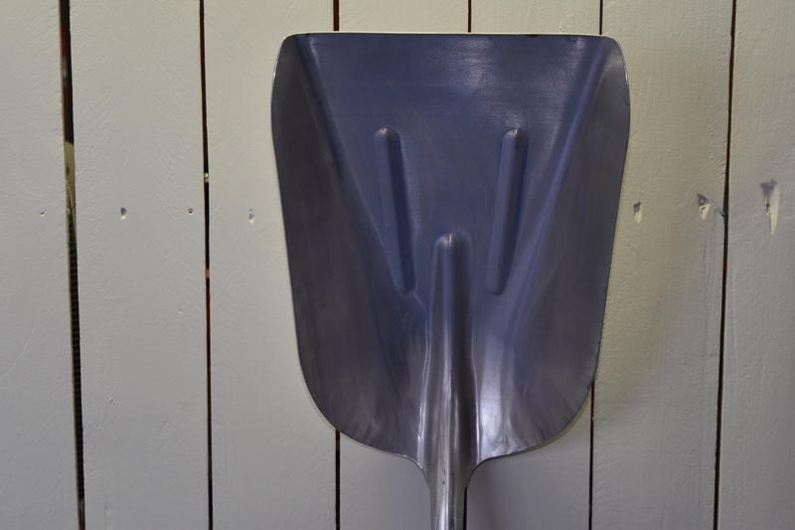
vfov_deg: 16.5
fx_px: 1821
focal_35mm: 82
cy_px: 265
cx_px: 398
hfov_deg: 24.6
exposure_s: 1/60
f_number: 5.6
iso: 560
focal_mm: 55
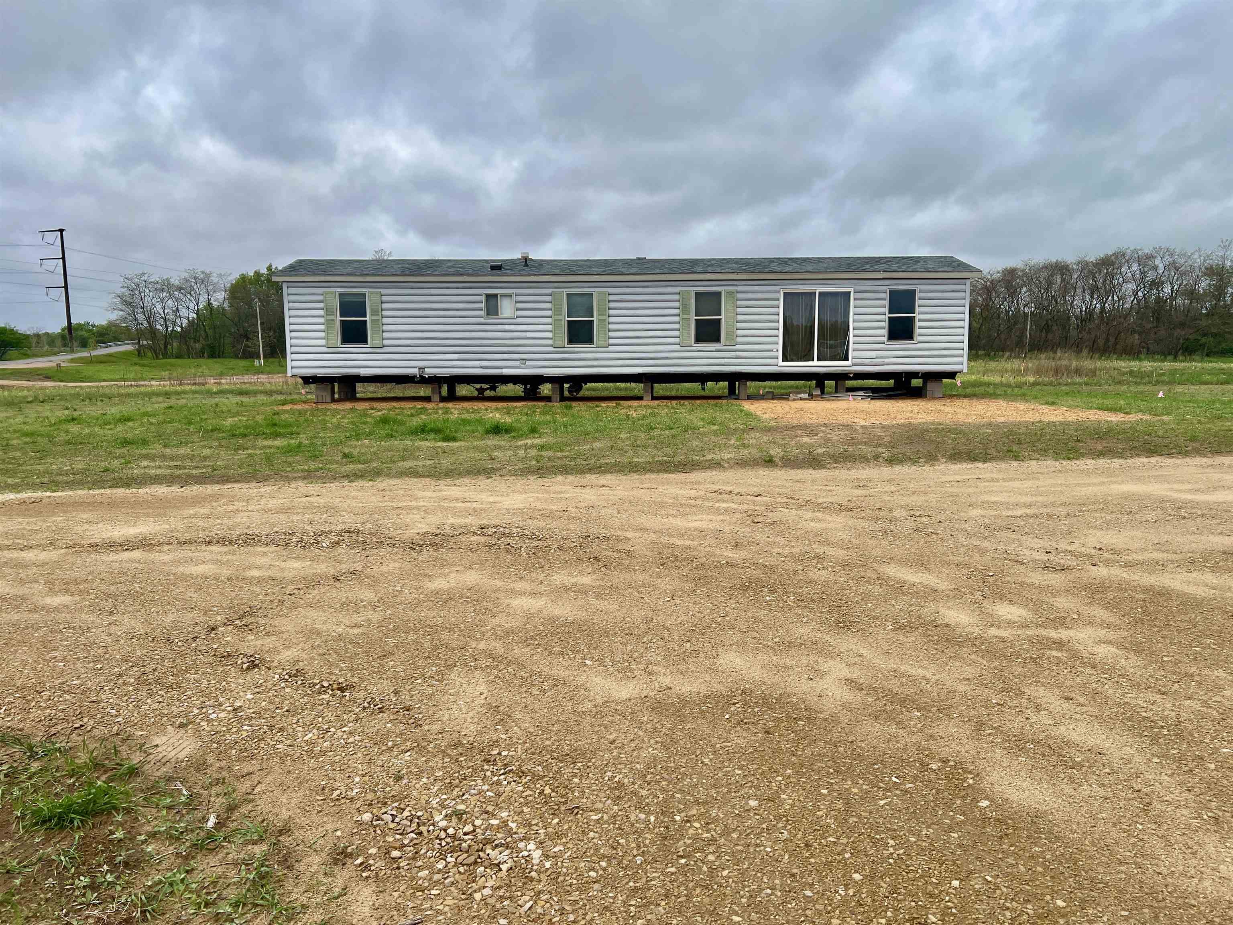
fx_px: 926
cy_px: 462
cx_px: 616
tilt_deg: -7.2
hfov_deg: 67.3
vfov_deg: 53.1
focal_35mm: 26
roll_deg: +0.6
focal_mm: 5.7
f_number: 1.5
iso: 50
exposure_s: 1/2994
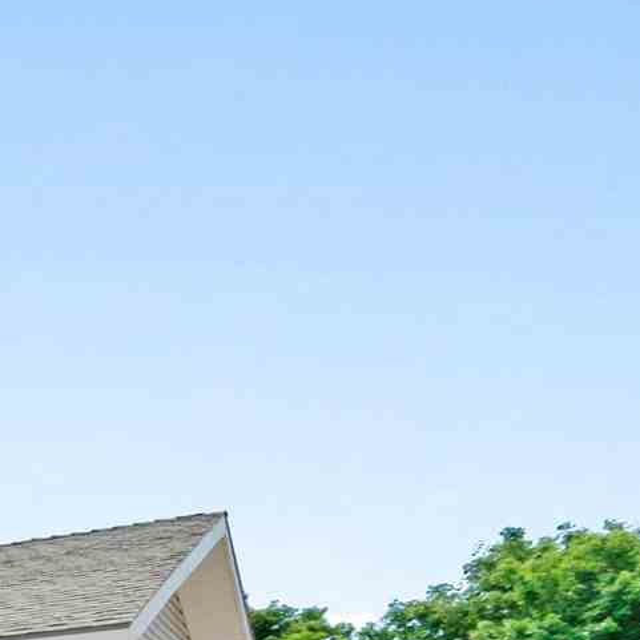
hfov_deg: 13.2
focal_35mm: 76
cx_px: -1064
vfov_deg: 20.1
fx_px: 1590
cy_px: 910
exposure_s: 1/160
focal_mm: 14
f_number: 8
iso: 100
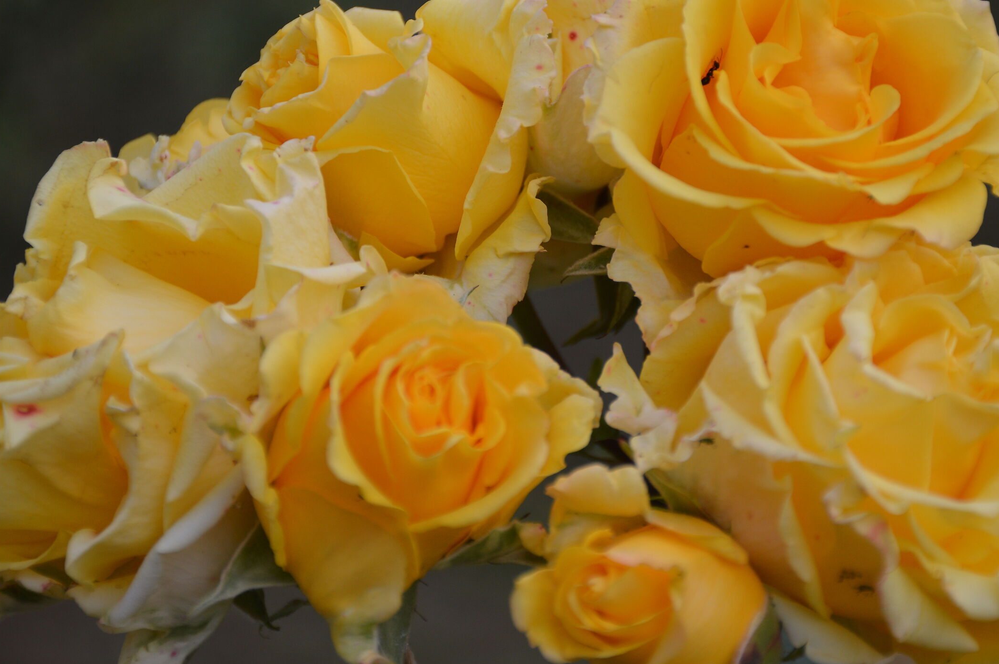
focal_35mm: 163
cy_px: 295
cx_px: 510
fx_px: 4507
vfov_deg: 8.4
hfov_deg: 12.6
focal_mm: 95
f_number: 5.3
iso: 200
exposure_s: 1/320
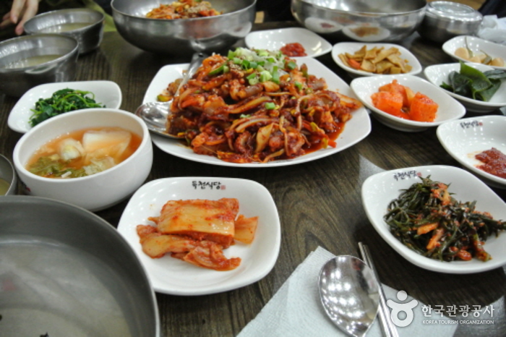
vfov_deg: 44.9
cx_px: 253
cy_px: 168
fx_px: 407
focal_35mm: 29
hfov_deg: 63.7
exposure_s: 1/60
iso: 1000
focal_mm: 11
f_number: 3.5
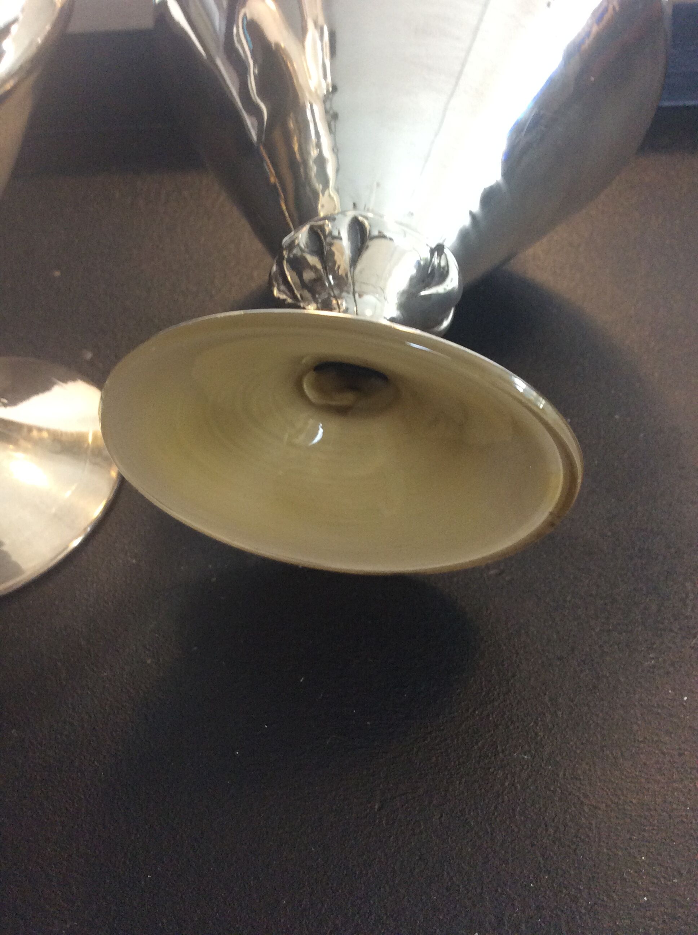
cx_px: 349
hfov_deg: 44.1
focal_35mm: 32
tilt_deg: -48.9
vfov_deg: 56.9
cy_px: 468
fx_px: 863
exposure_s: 1/25
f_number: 2.4
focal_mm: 3.3
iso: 125
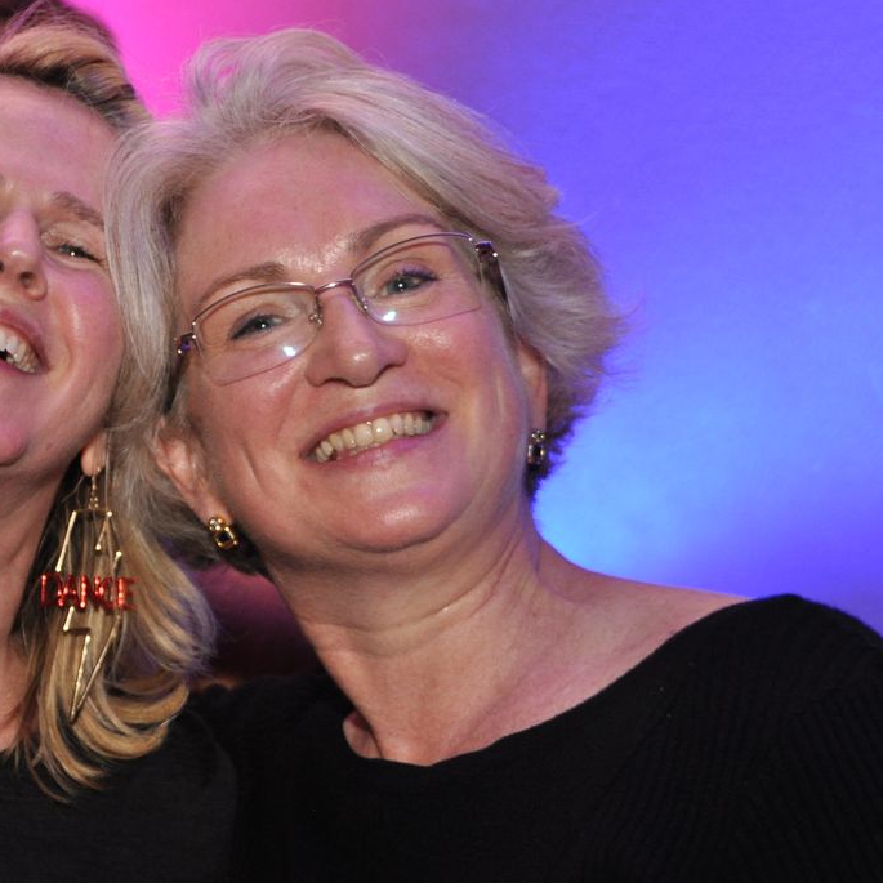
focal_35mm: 119
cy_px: 440
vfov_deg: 14.7
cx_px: 130
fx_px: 3434
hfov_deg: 14.5
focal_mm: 50
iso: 800
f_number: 4.8
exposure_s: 1/60
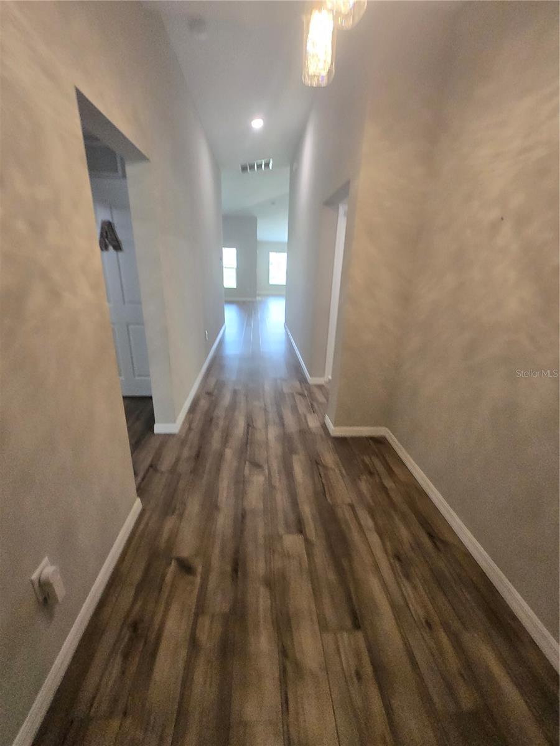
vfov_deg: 106.2
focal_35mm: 13
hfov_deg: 89.9
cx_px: 280
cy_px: 373
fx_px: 280
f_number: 2.2
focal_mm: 1.7
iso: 200
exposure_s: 1/60
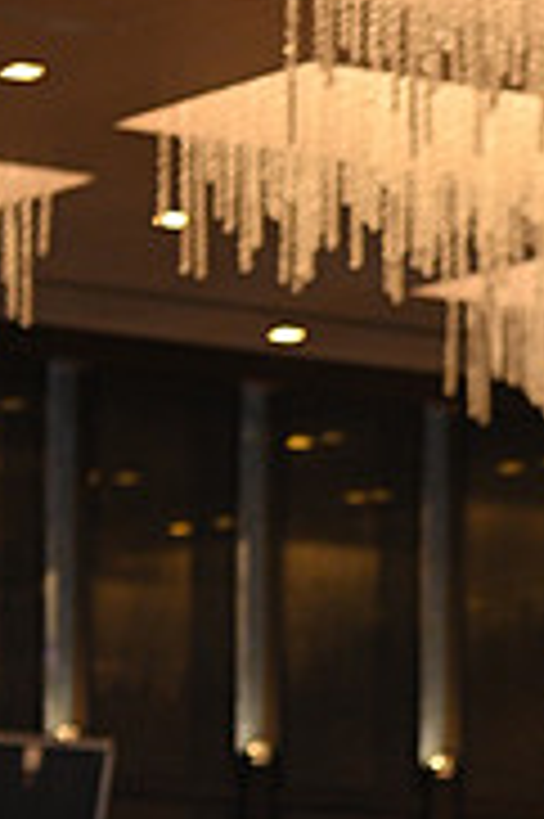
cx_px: 695
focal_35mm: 239
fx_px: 5427
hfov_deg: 5.7
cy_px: 1269
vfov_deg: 8.4
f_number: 4
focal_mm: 75
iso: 1600
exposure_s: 1/400
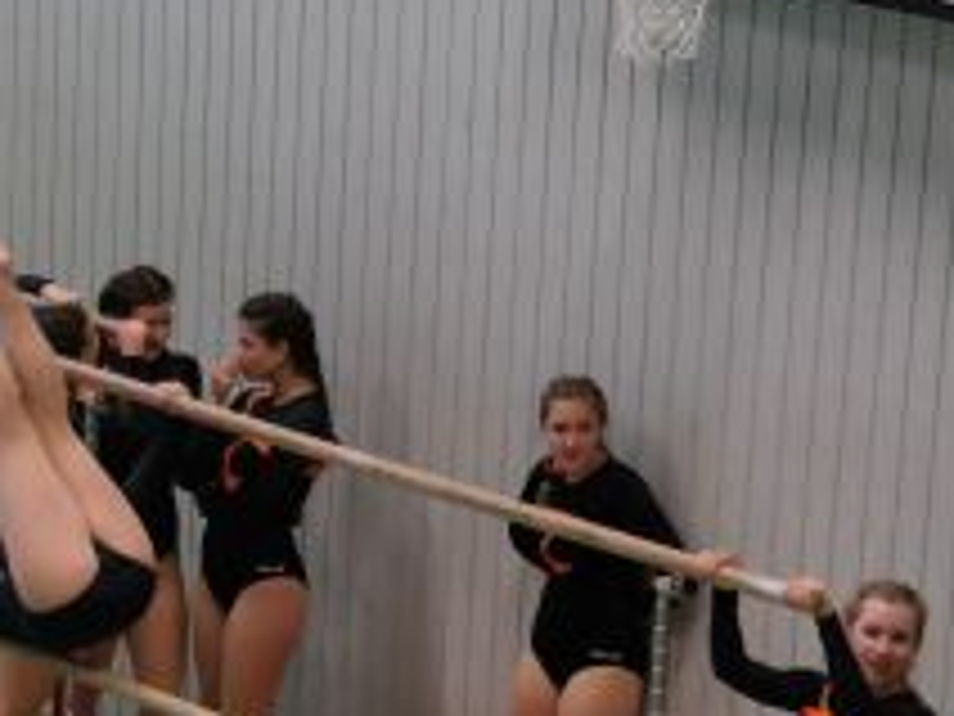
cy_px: 759
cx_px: 140
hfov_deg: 10.6
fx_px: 5126
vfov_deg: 7.9
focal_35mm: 186
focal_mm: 42
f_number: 5
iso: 1600
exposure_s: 1/60
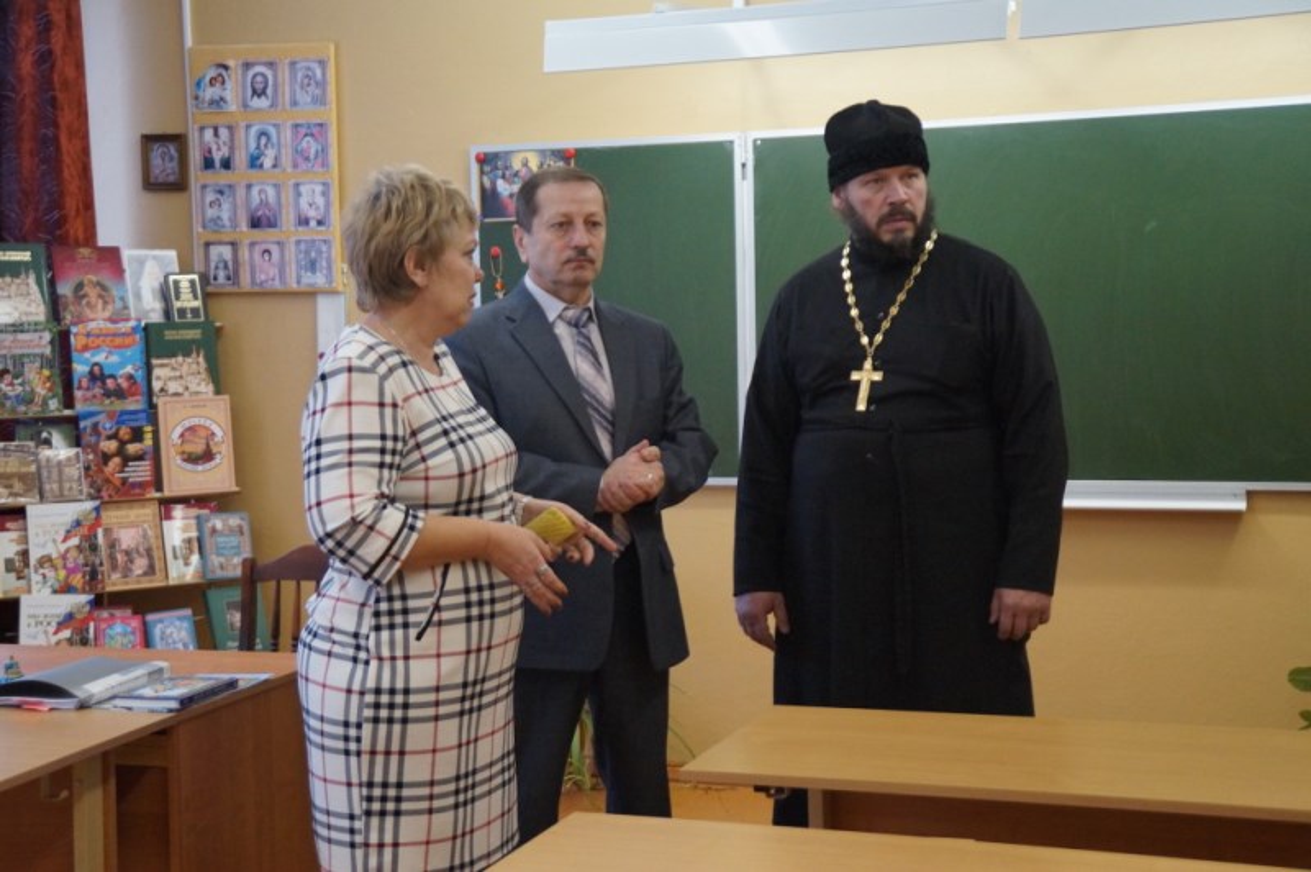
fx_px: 2183
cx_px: 656
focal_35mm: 60
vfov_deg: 22.6
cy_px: 436
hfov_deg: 33.4
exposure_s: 1/160
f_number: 4.5
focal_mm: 40
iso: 2000
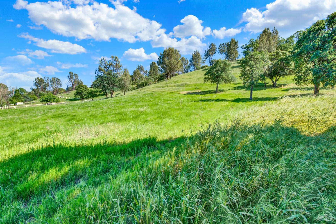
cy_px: 112
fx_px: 131
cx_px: 168
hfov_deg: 104.2
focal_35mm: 14
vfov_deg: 81.3
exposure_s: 1/25
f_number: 14
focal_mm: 14
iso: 100
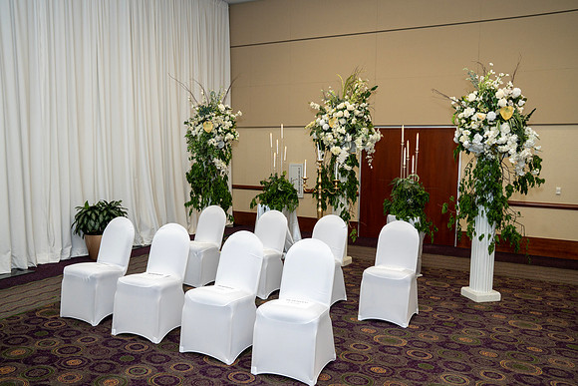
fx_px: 466
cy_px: 193
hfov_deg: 63.6
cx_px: 289
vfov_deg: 45.0
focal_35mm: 29
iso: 500
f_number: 5.6
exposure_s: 1/160
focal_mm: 29
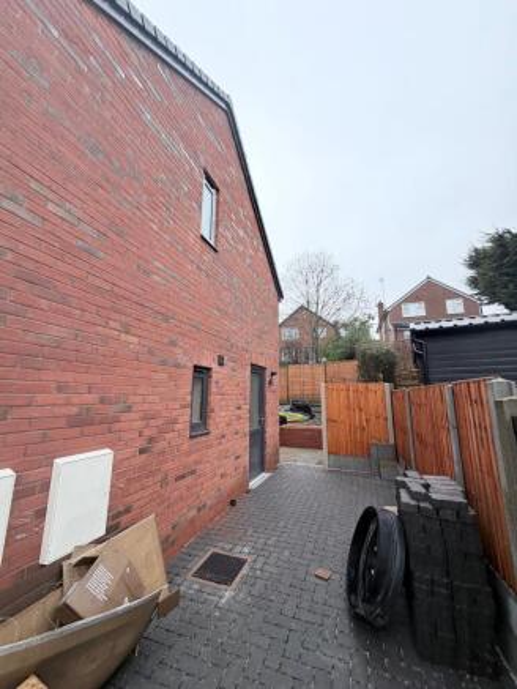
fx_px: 279
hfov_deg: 85.7
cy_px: 344
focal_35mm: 14
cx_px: 258
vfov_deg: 102.0
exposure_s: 1/121
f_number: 2.2
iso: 64
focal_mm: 2.22
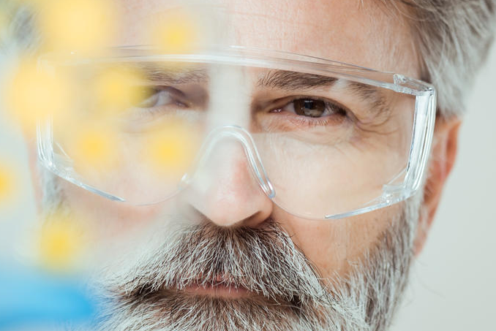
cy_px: 186
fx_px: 2688
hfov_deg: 10.5
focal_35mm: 195
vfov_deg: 7.1
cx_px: 193
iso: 125
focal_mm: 90
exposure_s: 1/160
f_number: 3.2
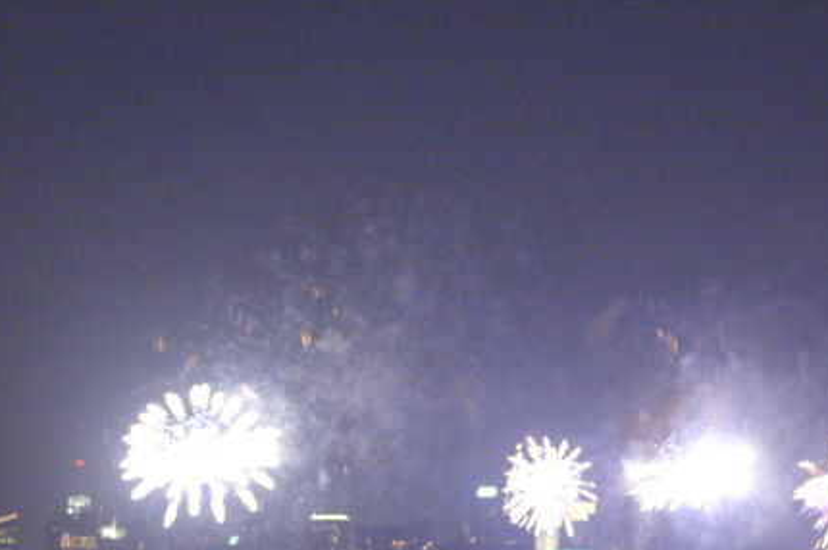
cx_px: 423
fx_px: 4481
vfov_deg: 7.0
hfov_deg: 10.6
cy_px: 432
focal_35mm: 195
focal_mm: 70
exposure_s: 1/4
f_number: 5.6
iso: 3200
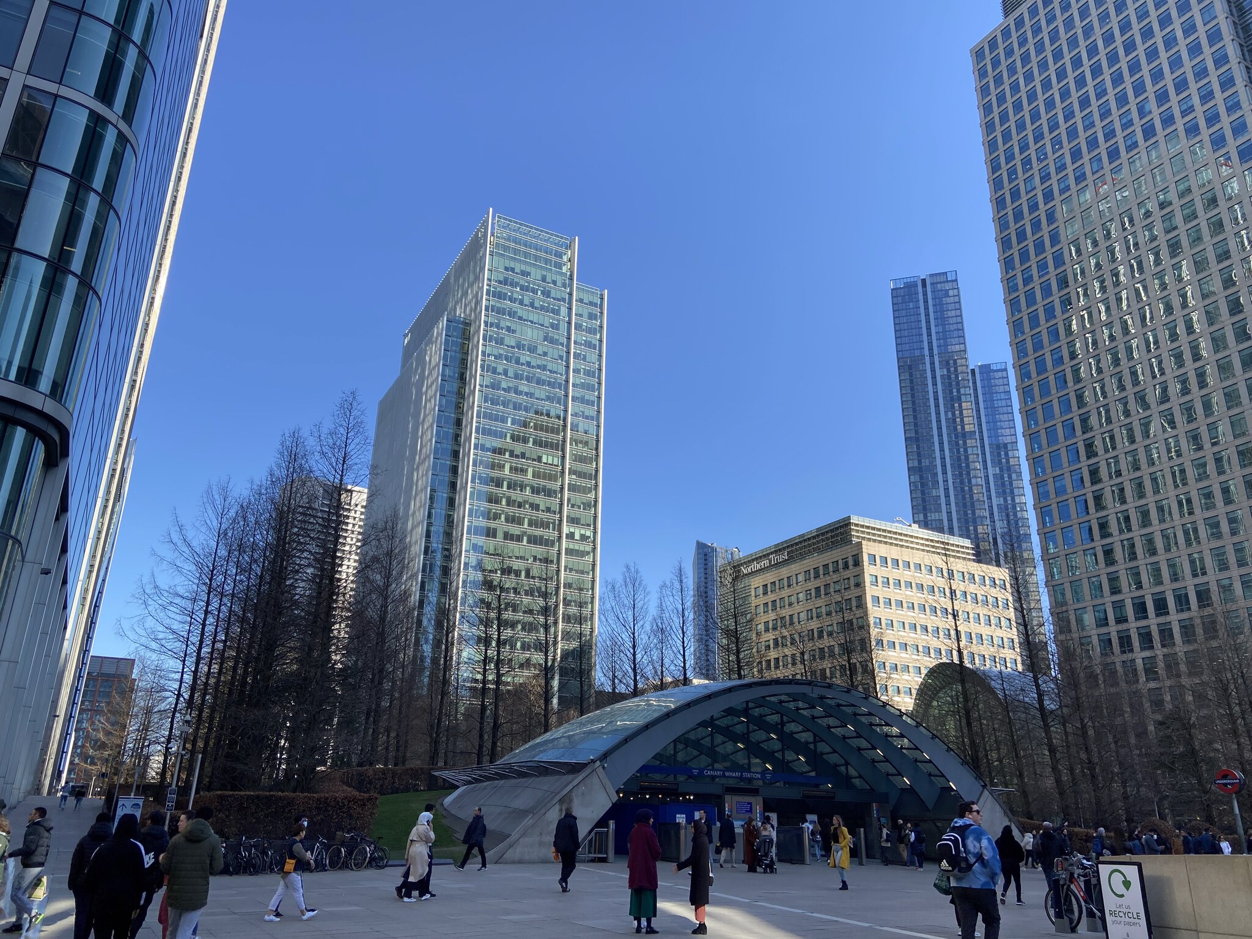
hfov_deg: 67.3
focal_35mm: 26
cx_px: 626
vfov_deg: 53.1
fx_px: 940
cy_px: 470
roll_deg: -1.2
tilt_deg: +20.8
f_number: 1.8
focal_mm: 4.25
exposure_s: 1/1330
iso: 32
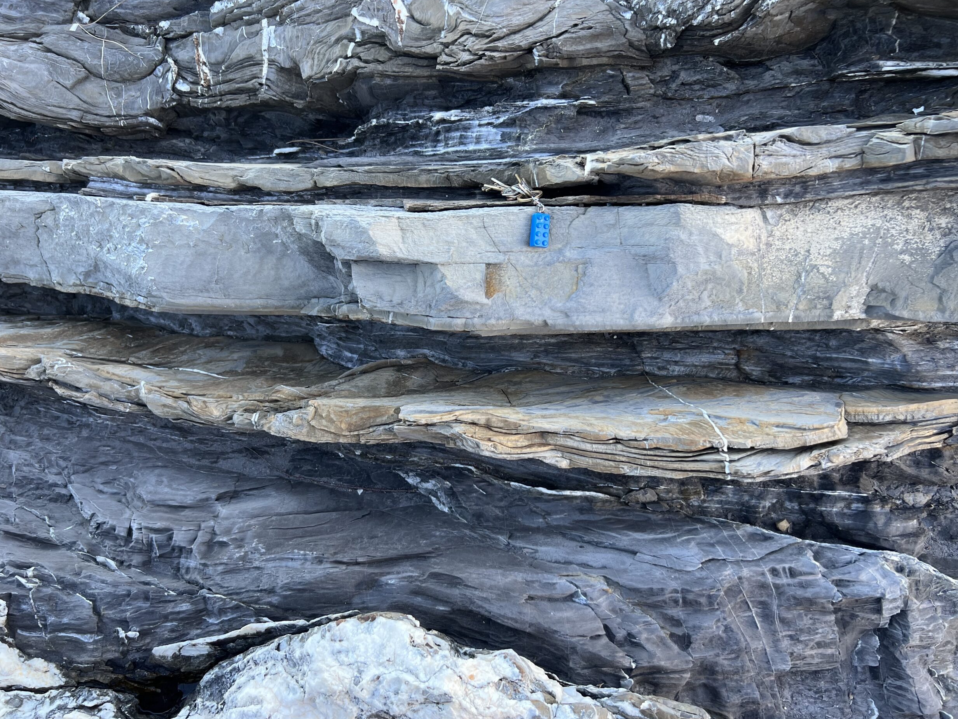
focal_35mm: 27
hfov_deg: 65.3
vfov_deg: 51.4
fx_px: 747
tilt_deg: -73.3
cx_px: 479
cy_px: 369
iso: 32
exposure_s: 1/151
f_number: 1.5
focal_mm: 5.7
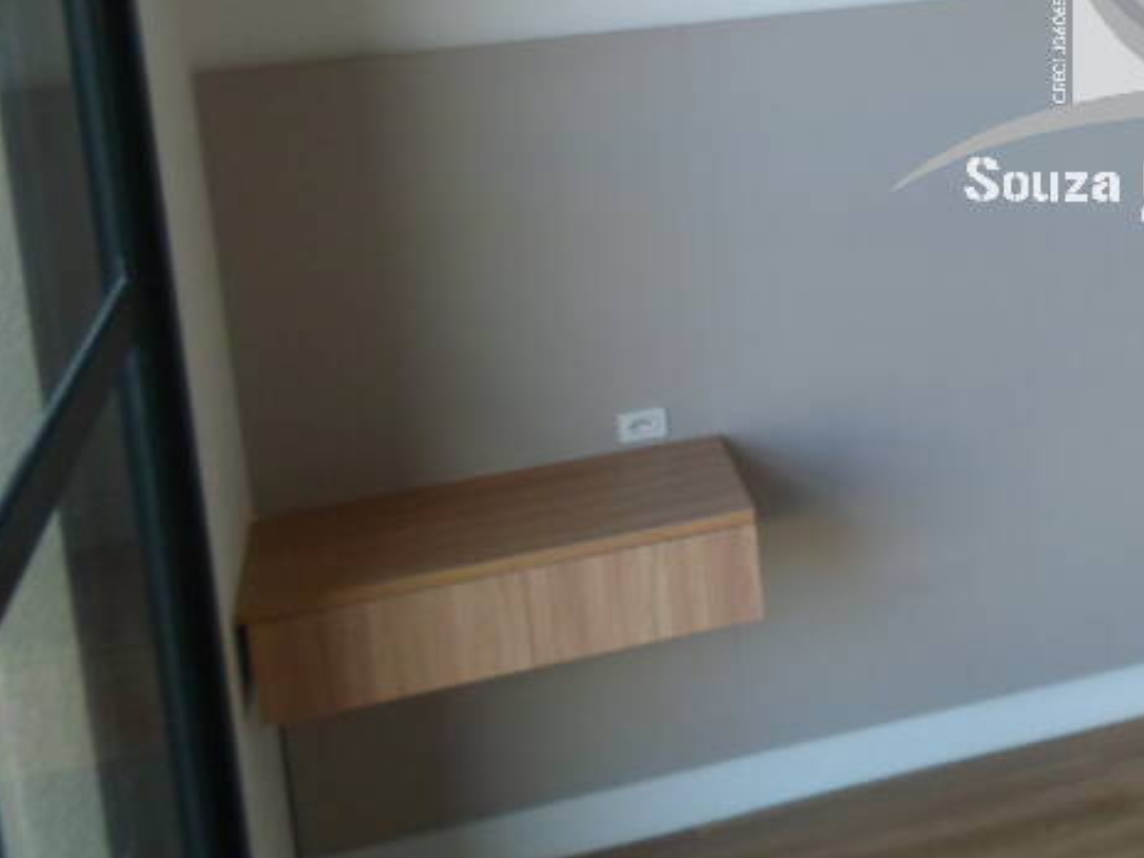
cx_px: 1203
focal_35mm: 55
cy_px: 34
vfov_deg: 25.5
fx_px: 1818
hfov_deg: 31.6
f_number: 2.5
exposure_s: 1/60
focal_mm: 4.5
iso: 80
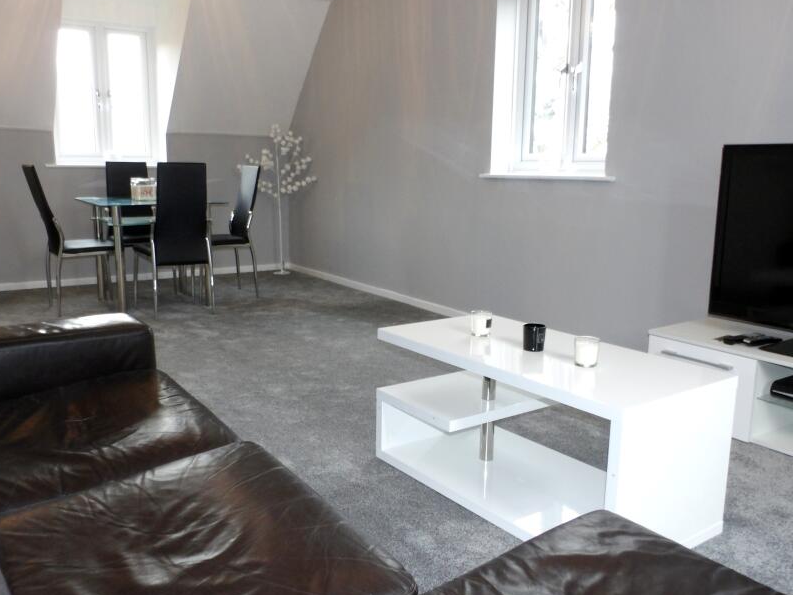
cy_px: 304
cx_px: 401
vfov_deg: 45.5
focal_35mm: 31
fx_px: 710
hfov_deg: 58.3
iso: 200
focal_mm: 4.3
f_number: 4.1
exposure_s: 1/17
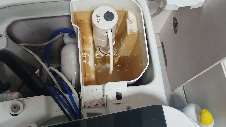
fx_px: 234
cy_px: 52
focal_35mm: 39
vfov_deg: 30.4
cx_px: 110
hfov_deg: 51.6
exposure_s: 1/33.3
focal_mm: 4.95
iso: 1258
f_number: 1.9
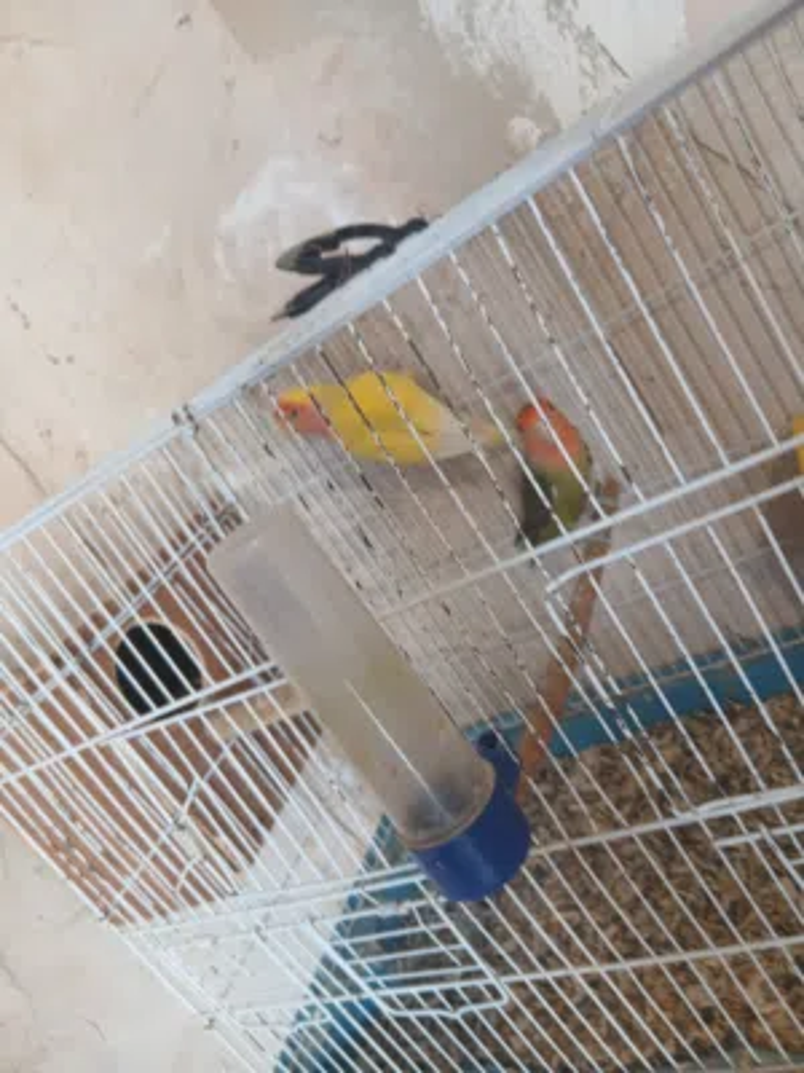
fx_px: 805
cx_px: 402
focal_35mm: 26
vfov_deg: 67.3
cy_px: 536
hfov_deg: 53.1
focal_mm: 3.98
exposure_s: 1/50
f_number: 1.8
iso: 160
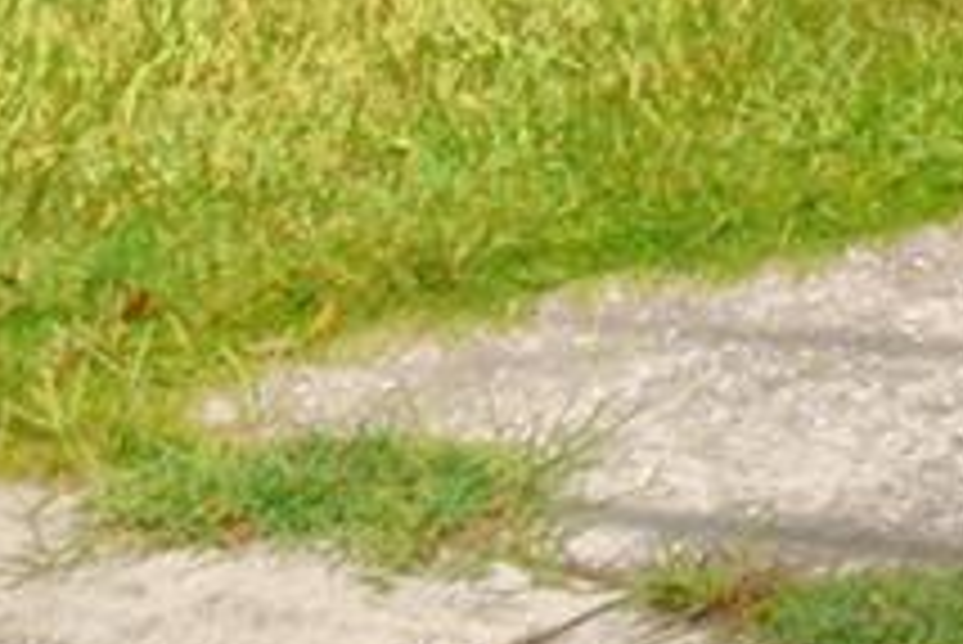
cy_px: -995
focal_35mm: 112
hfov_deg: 13.2
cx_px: 2362
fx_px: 2998
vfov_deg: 10.3
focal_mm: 10
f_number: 4.5
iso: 100
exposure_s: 1/1600
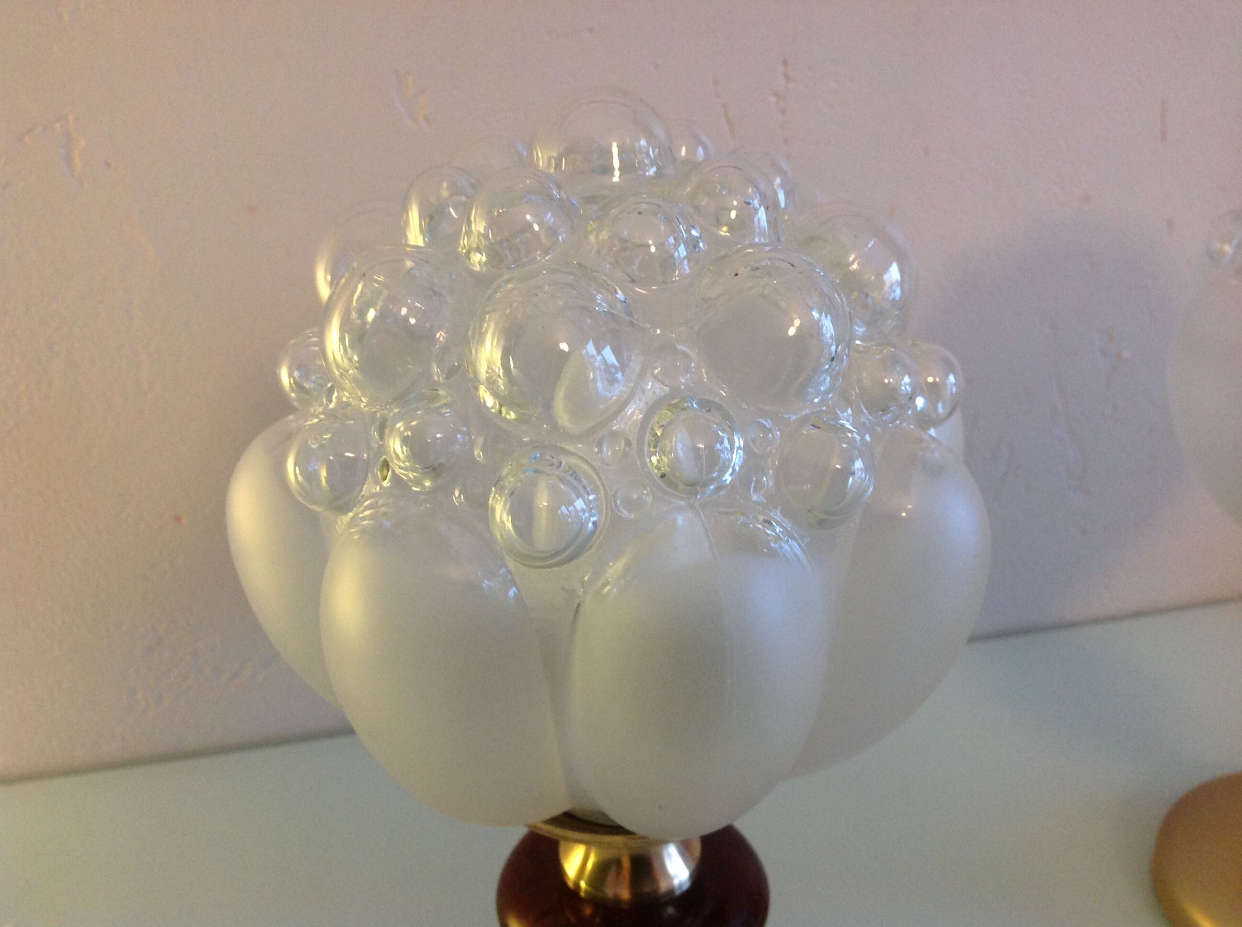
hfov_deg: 52.7
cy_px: 464
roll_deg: +1.8
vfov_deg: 40.6
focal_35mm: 35
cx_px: 621
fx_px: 1254
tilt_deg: -25.0
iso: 160
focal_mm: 4.28
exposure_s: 1/15
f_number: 2.4
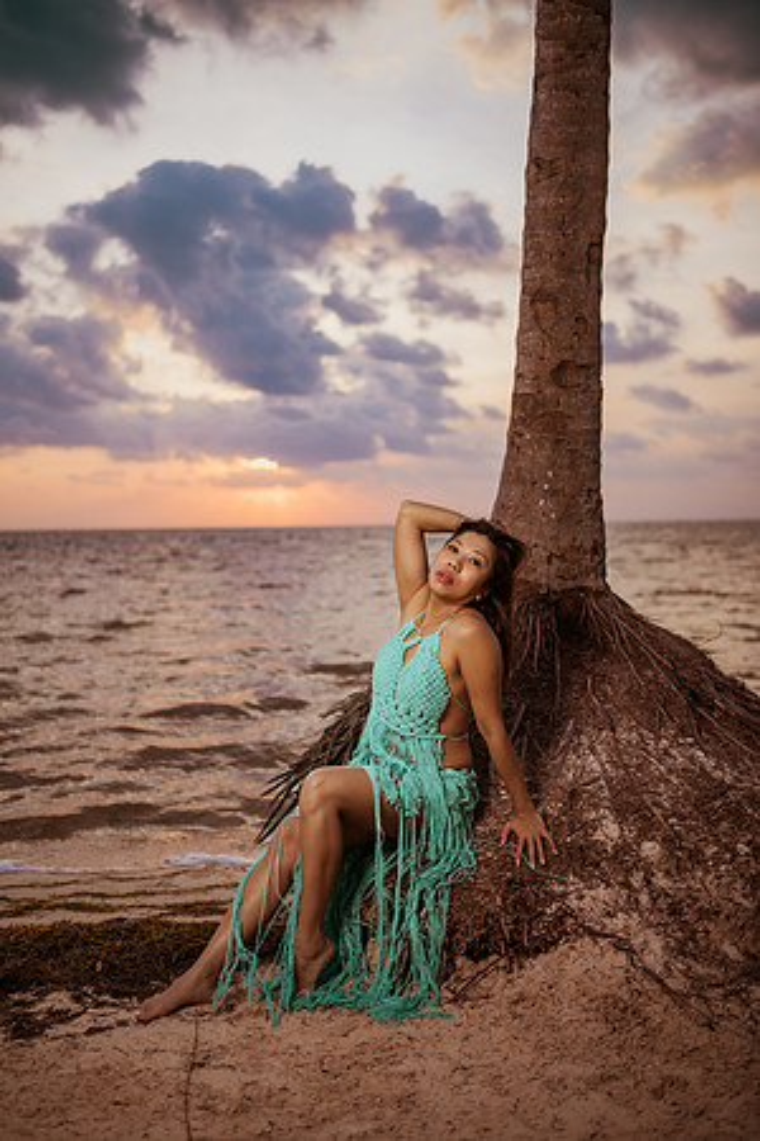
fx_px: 1108
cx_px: 380
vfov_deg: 54.4
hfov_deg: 37.9
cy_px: 570
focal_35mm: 35
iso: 50
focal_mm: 35
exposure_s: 1/1250
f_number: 1.8
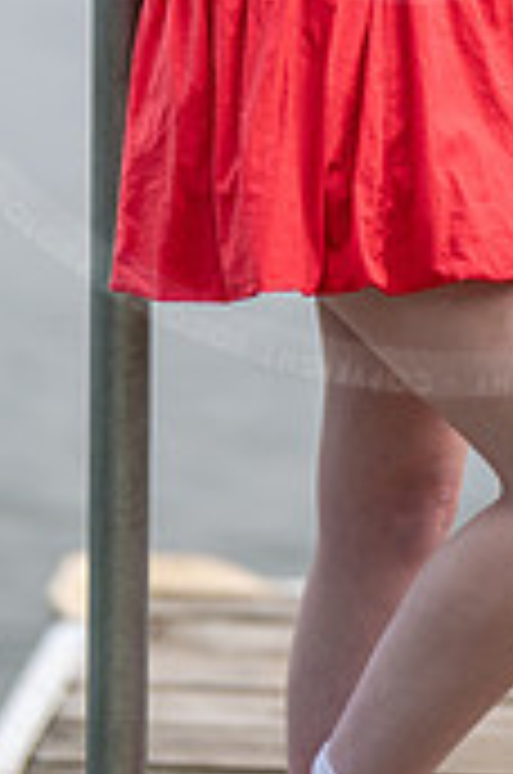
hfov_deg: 6.1
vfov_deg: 9.1
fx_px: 4786
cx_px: 423
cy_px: -189
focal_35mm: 223
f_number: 1.2
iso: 100
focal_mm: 85
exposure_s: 1/320
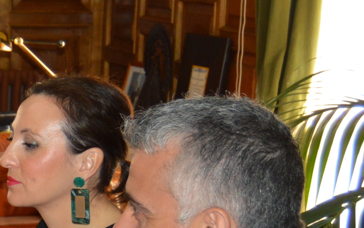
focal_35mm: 148
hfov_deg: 13.1
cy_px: 299
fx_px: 1468
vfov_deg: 8.7
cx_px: -234
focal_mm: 26
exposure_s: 1/60
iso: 450
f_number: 4
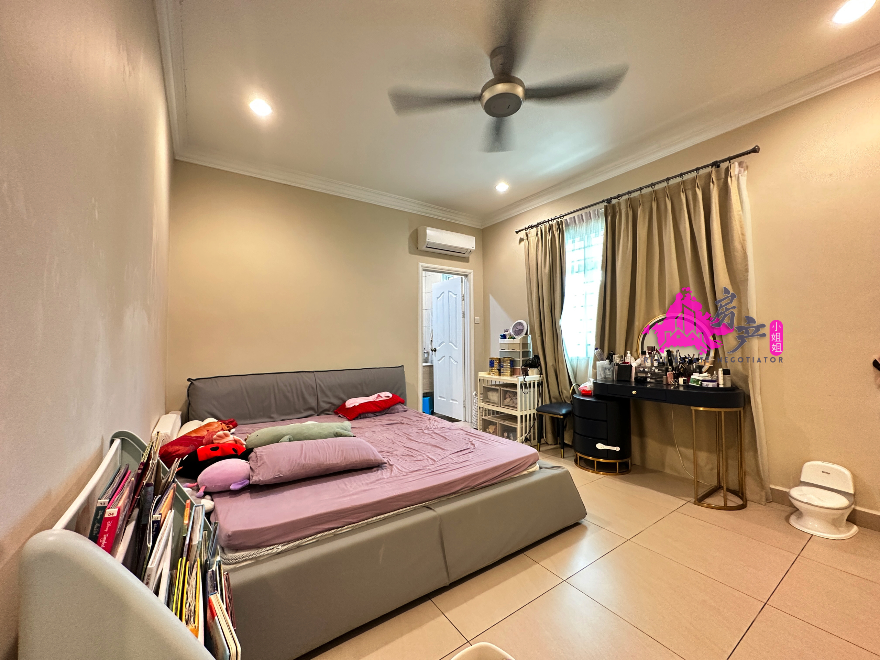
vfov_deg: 85.7
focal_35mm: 14
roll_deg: +0.4
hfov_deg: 102.1
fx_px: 356
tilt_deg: +0.9
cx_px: 440
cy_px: 330
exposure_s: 1/50
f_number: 2.2
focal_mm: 2.22
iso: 250
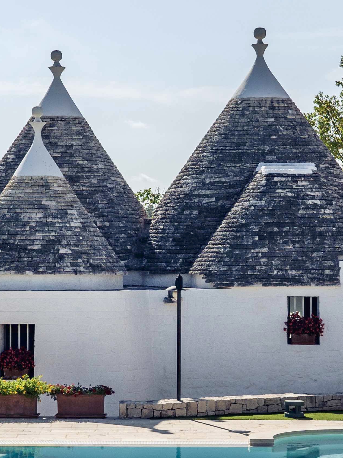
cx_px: 120
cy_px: 284
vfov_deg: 17.7
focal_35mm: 111
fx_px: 1467
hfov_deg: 13.3
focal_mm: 33
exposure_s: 1/1000
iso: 200
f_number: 10
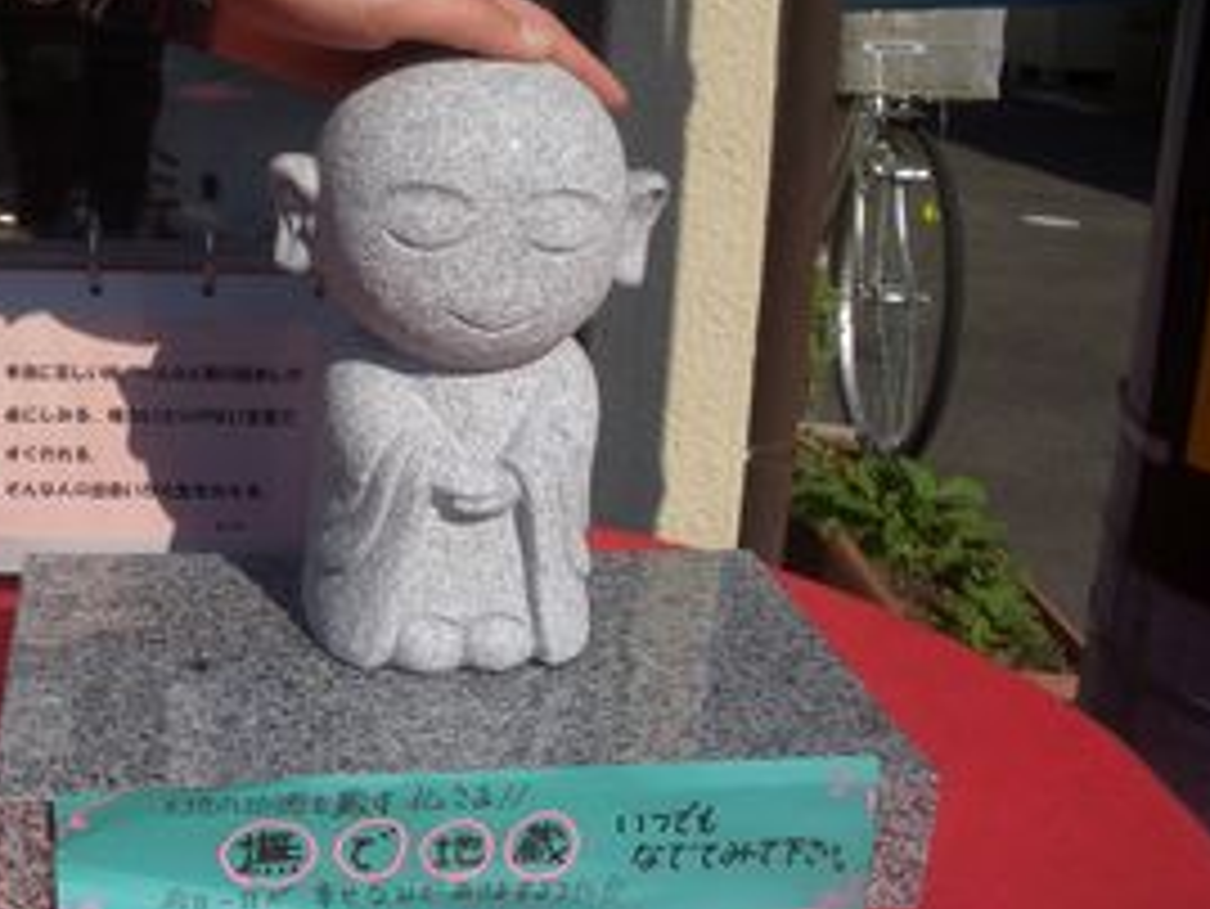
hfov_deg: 36.1
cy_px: 432
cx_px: 324
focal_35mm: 52
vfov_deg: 28.1
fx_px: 1818
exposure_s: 1/800
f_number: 4.3
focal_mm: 5.8
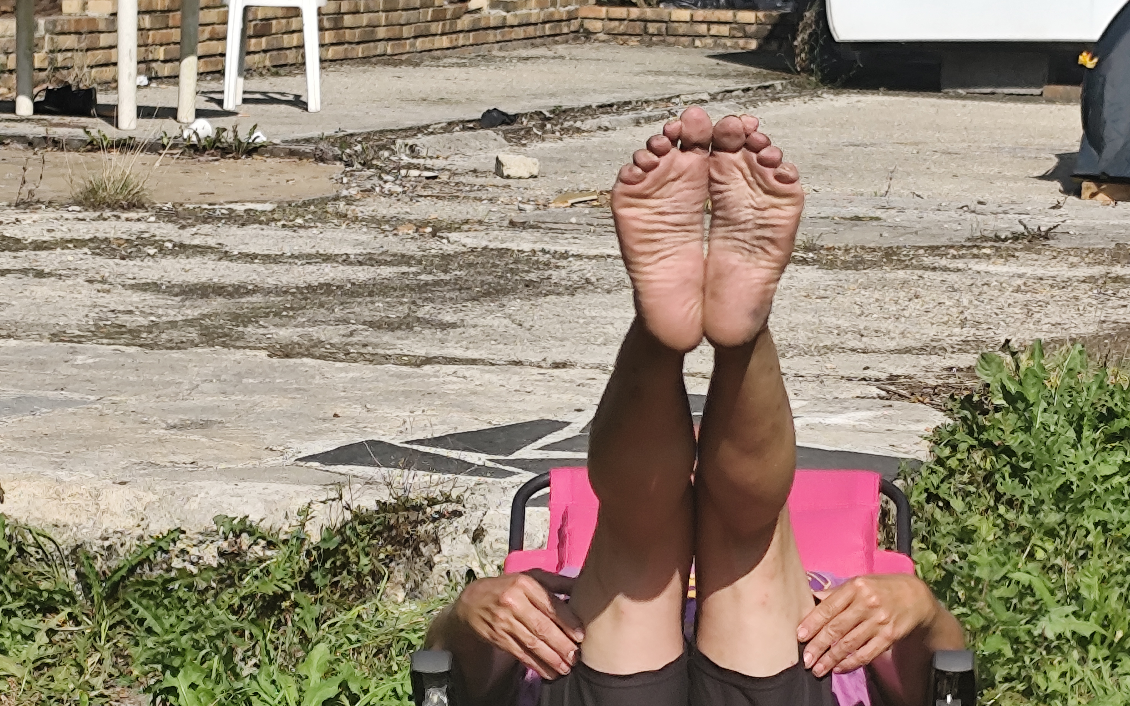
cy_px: 421
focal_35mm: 146
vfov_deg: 9.0
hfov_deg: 14.3
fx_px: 4496
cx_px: 562
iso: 50
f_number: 1.65
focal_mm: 6.14
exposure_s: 1/1073
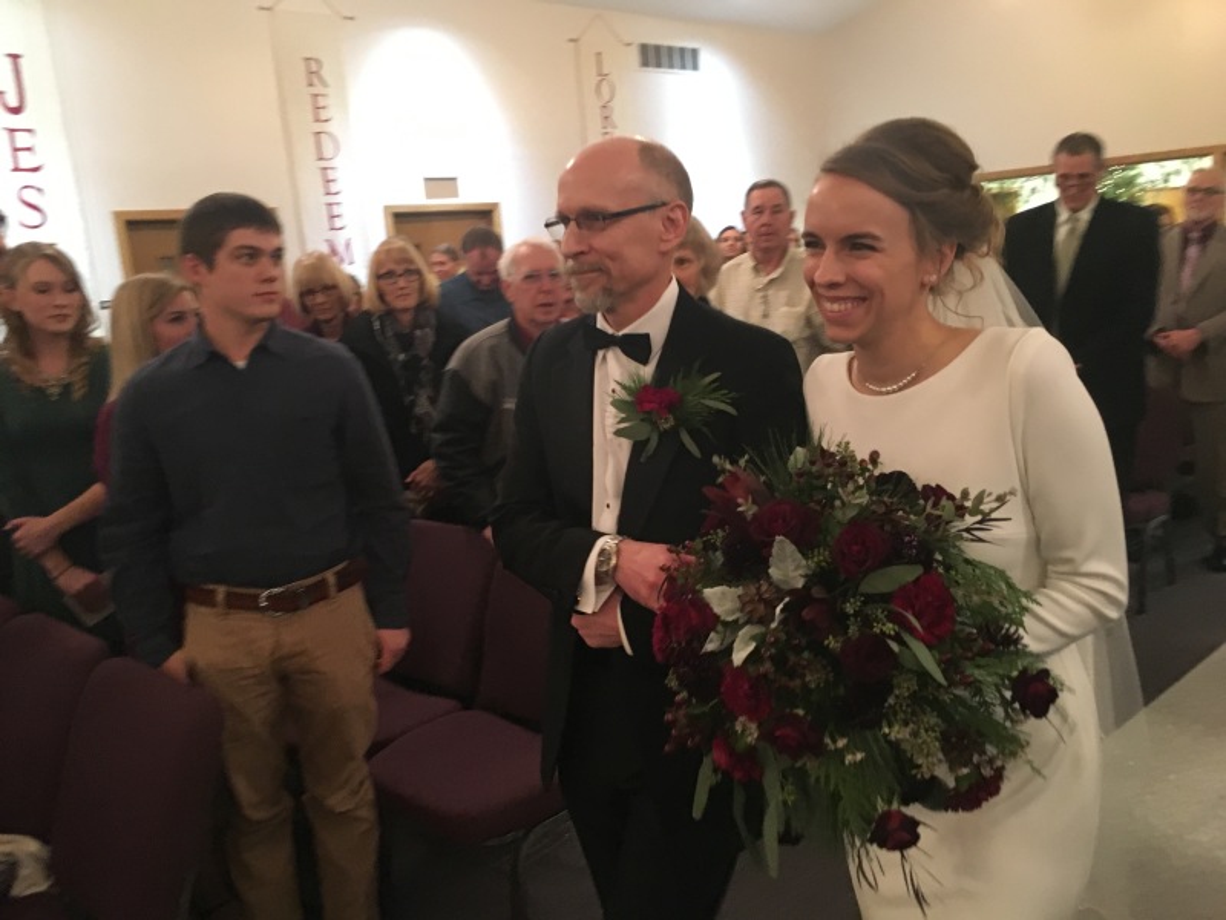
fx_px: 1027
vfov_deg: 48.2
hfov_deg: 61.7
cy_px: 460
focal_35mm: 29
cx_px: 613
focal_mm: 4.15
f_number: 2.2
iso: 200
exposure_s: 1/15
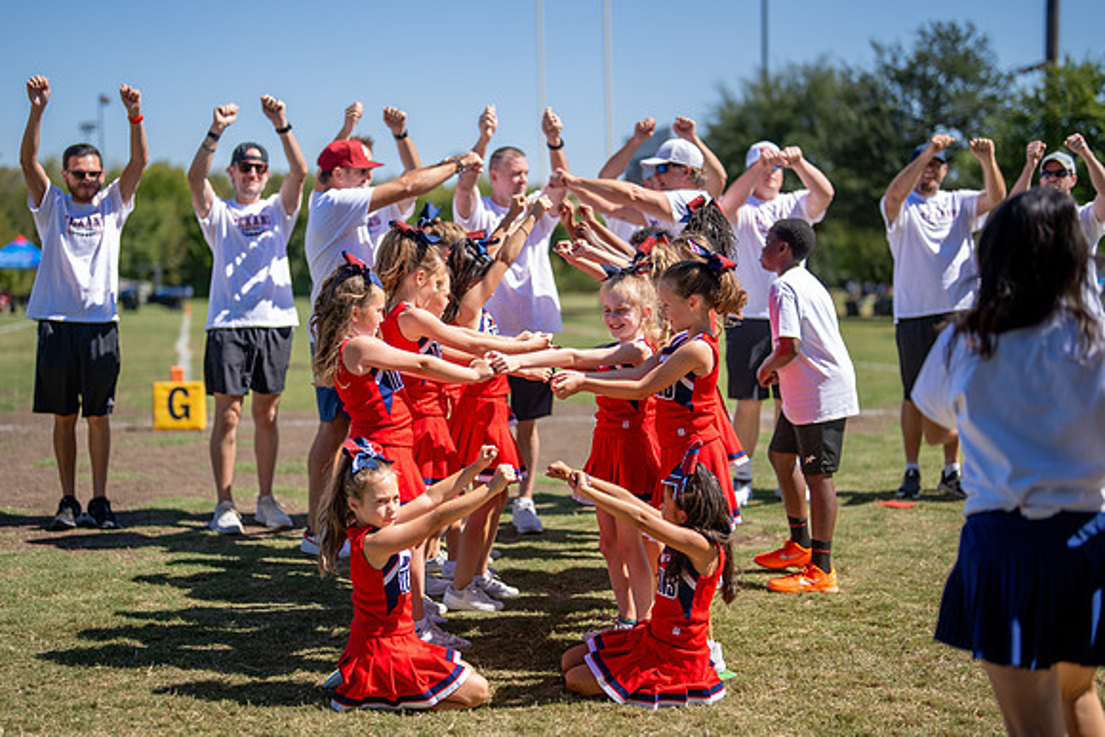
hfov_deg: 35.7
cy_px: 354
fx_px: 1714
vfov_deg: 24.3
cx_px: 501
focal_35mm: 56
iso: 160
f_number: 1.2
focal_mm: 50
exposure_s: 1/10000
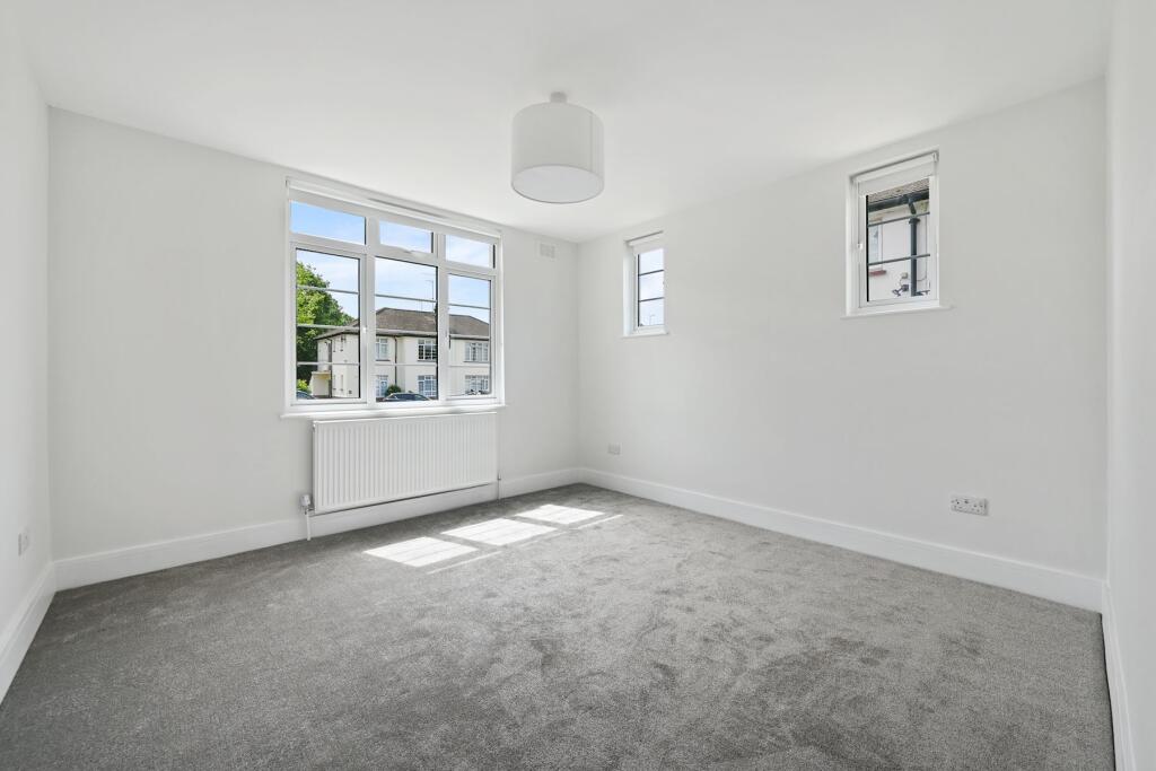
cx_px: 578
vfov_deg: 81.2
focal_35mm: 14
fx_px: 450
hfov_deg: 104.2
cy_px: 386
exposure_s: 1/50
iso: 250
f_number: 9
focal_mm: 14
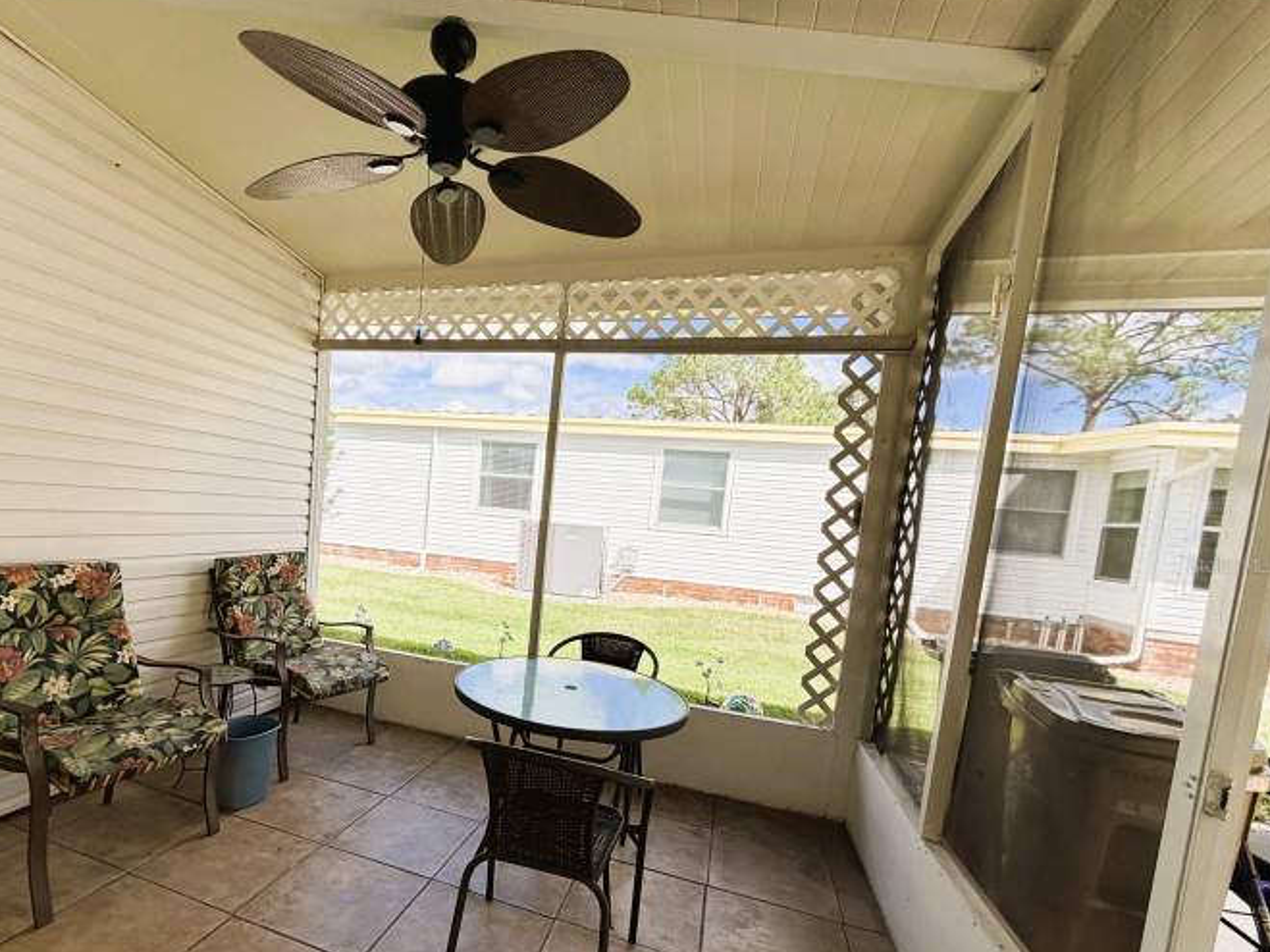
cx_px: 509
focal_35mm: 17
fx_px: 624
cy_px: 565
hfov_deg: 89.9
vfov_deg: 74.0
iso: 50
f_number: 2.2
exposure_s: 1/502
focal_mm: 2.22
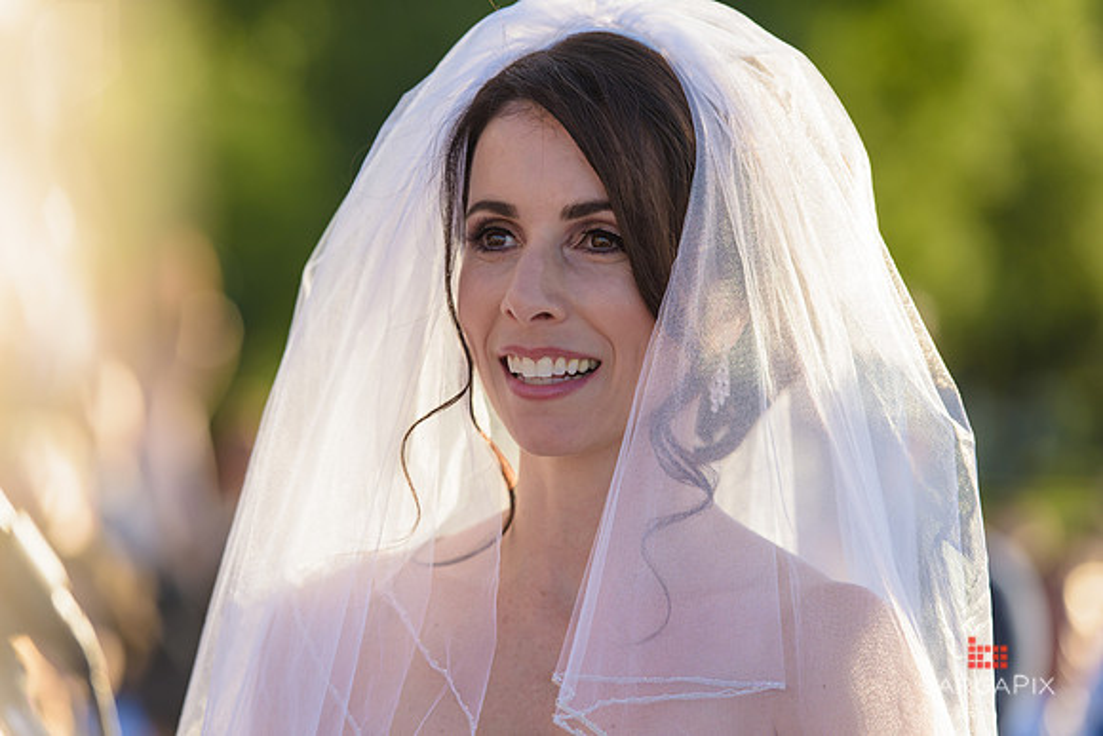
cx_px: 552
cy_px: 368
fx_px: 5056
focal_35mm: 165
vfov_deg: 8.3
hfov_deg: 12.4
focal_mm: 165
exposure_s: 1/1600
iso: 200
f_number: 3.2
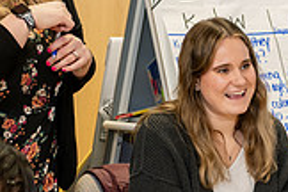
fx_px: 1488
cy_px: 145
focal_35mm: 186
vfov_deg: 7.4
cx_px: 288
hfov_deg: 11.0
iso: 800
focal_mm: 52
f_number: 3.2
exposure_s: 1/100
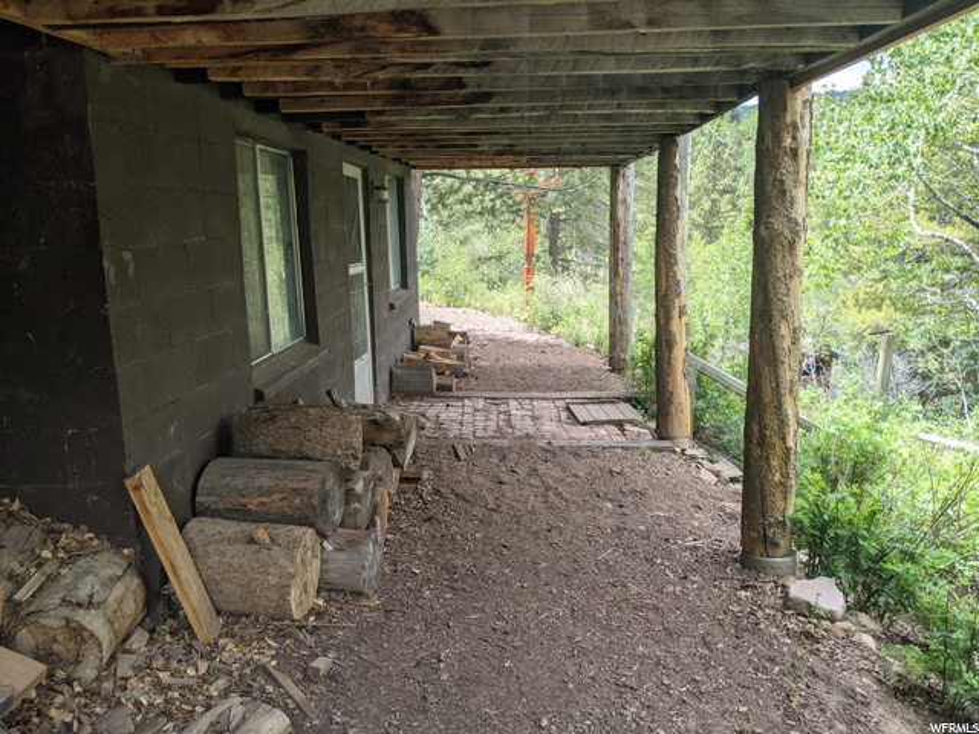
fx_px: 764
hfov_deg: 65.3
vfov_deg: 51.4
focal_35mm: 27
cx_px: 490
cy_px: 367
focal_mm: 4.38
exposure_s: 1/652
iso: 49
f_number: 1.73
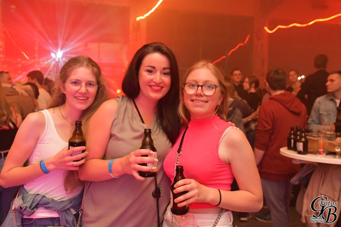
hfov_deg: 57.2
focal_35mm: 33
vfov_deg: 40.0
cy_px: 114
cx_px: 170
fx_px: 313
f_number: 4
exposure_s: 1/60
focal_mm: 22
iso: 6400
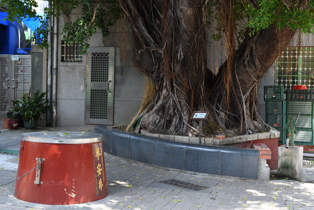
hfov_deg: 39.6
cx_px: 157
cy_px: 105
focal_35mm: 50
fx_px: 436
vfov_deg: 27.0
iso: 400
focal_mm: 50
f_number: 8
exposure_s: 1/100
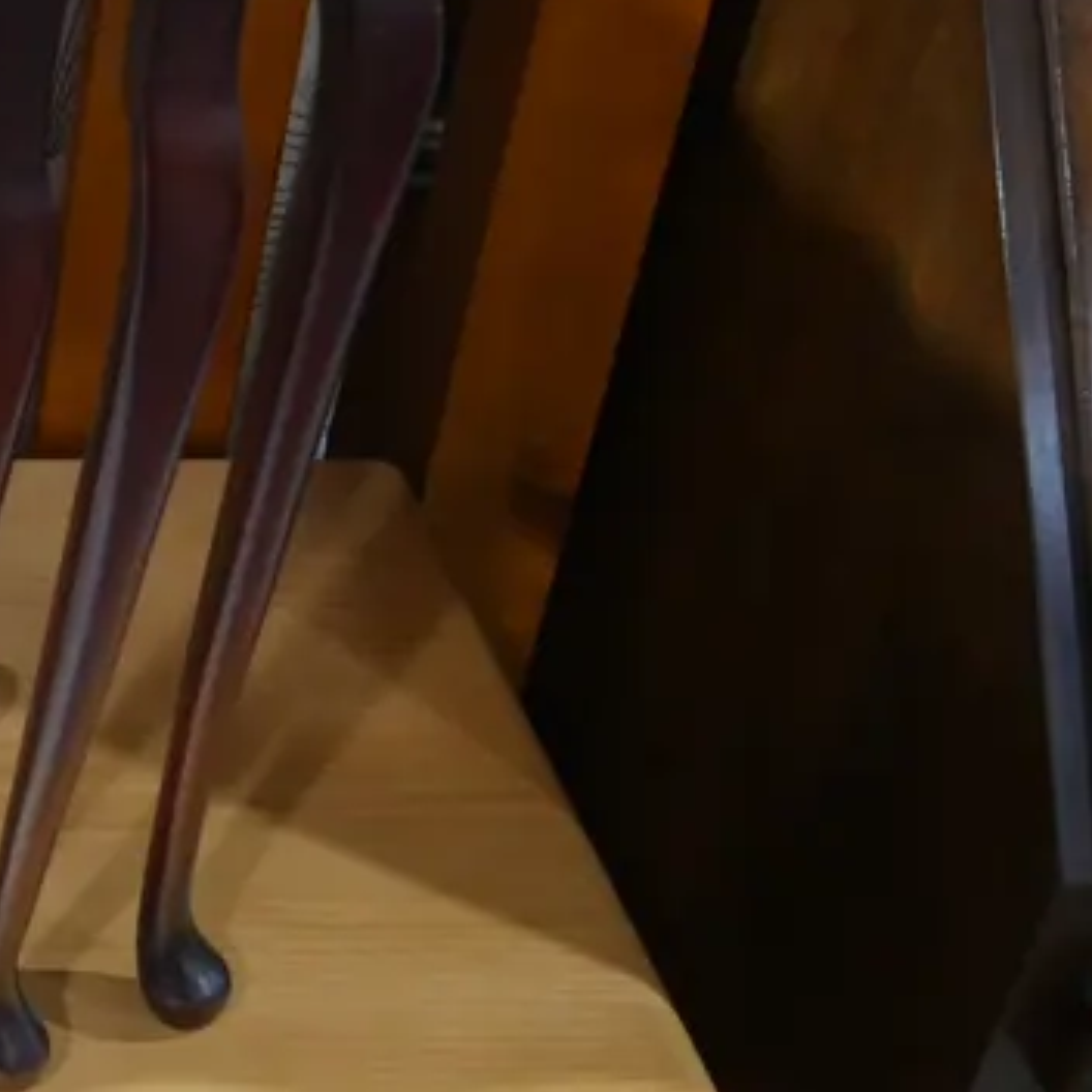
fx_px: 2570
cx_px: -447
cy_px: 152
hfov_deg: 21.1
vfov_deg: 23.5
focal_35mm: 72
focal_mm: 14
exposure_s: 1/60
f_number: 3.5
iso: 1000
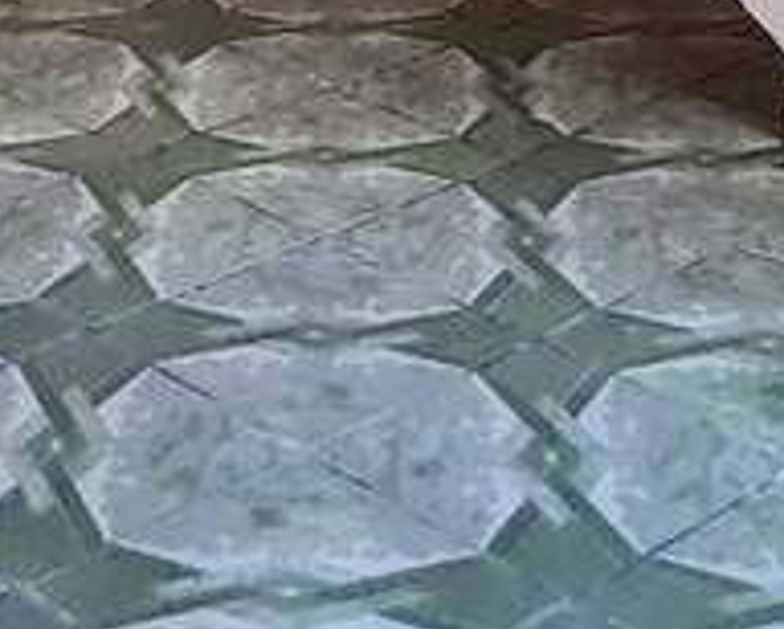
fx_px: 2207
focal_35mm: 95
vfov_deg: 13.3
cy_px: -727
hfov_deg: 20.0
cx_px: 216
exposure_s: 1/40
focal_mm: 1.74
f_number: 2.2
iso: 80
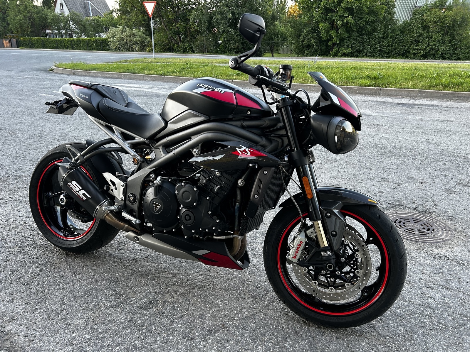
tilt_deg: -19.8
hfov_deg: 67.3
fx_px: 353
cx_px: 235
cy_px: 176
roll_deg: +0.0
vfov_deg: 53.1
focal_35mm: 26
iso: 80
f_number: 1.5
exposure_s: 1/121
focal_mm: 5.7
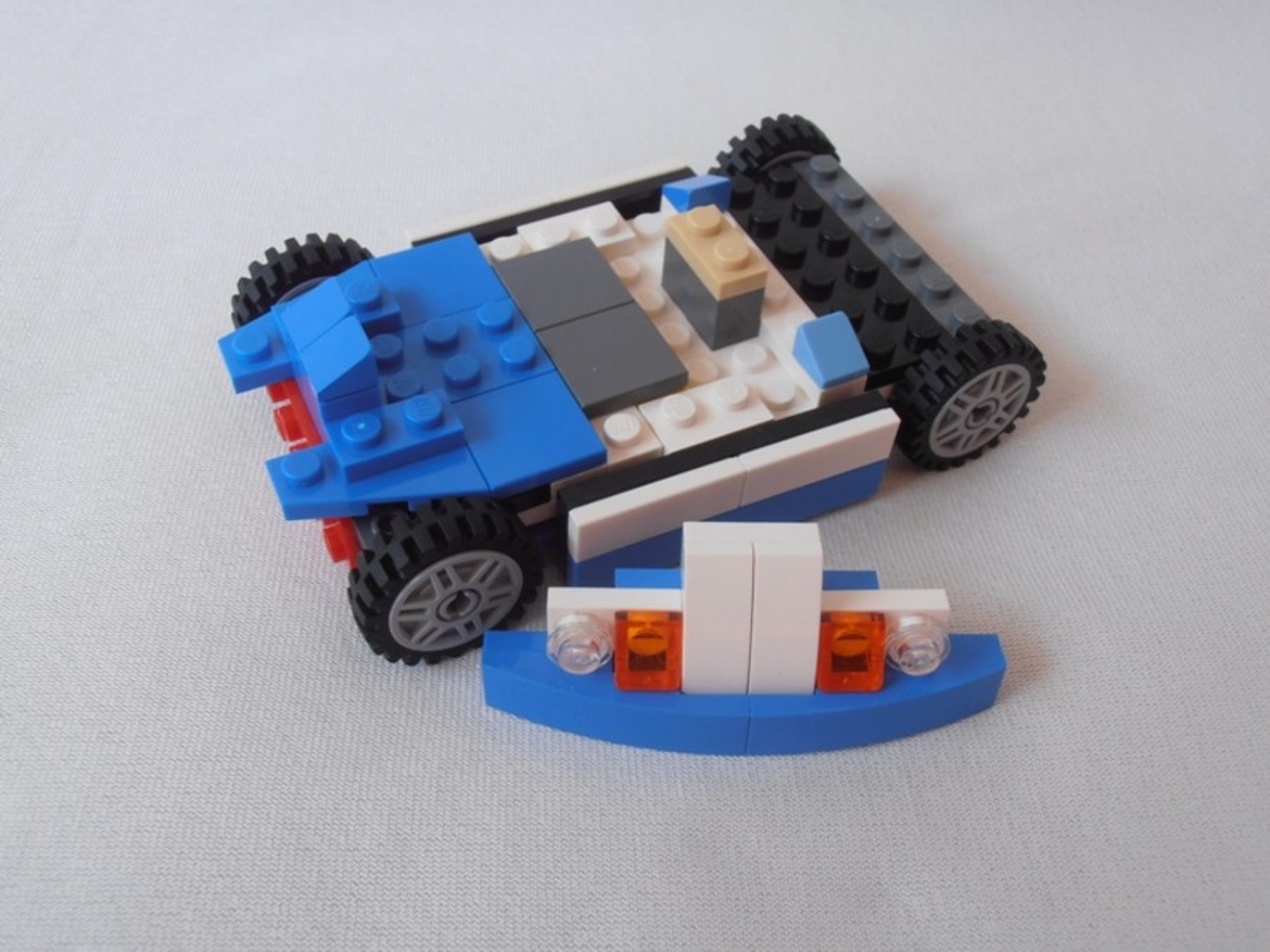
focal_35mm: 37
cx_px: 635
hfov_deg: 50.1
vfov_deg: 38.7
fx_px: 1357
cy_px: 476
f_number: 3.9
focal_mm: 6.61
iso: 80
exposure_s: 1/40
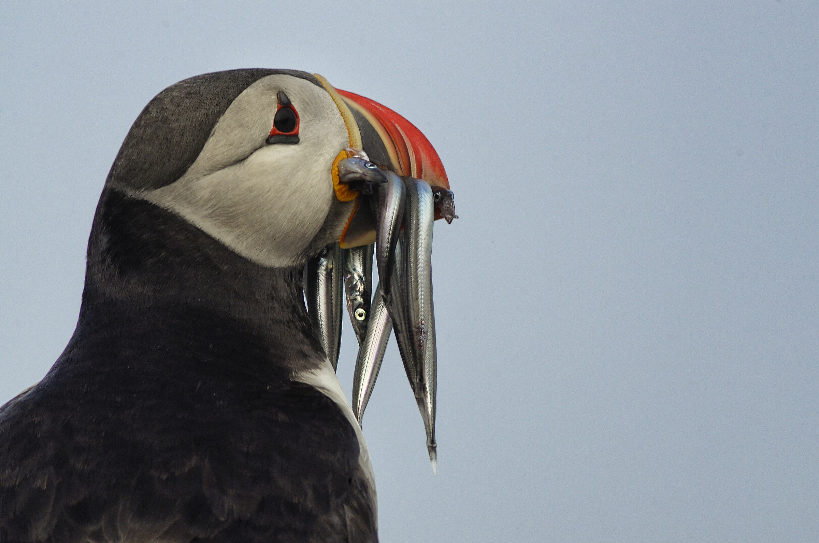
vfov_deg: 3.0
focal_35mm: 450
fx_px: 10217
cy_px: 272
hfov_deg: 4.6
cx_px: 410
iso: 800
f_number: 8
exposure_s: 1/640
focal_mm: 300
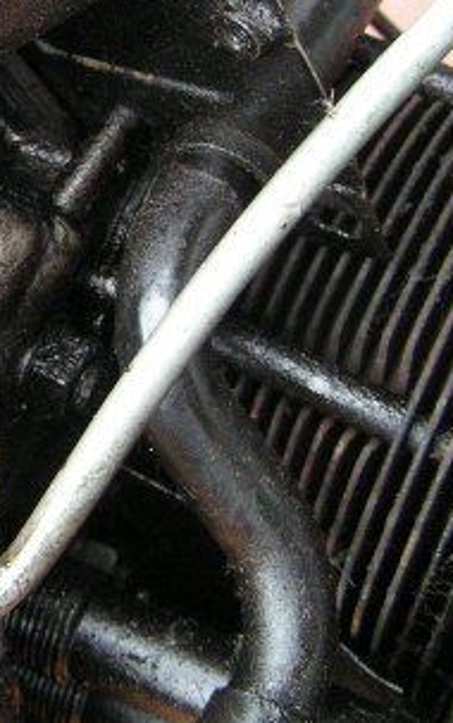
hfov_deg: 15.2
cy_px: 157
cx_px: 48
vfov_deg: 24.0
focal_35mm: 85
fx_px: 1675
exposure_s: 1/25
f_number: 2.8
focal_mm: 6.3
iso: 200
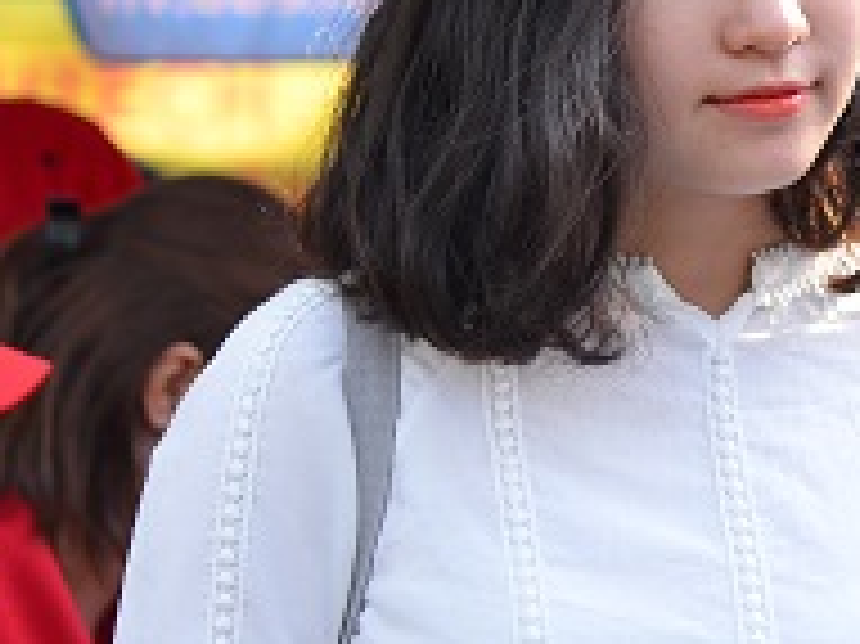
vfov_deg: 9.1
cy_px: 178
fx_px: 4061
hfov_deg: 11.8
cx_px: 1054
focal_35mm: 164
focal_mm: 35
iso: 200
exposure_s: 1/640
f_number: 1.8
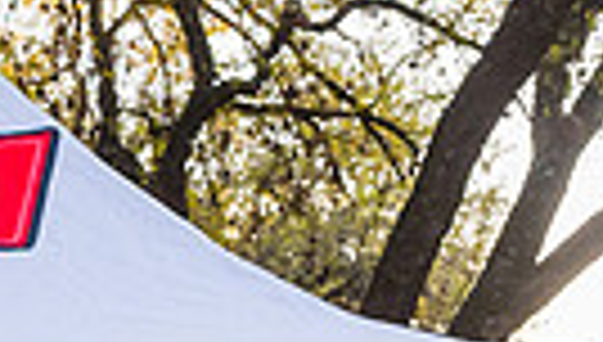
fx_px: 2115
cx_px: 113
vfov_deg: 8.6
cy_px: 770
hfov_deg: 16.1
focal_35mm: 132
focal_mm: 27
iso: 1600
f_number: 4
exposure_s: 1/800
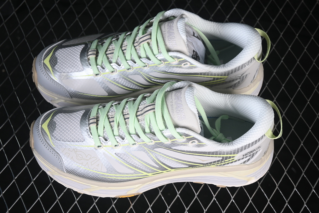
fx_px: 665
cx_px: 160
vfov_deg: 18.2
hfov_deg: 27.0
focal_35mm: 75
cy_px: 106
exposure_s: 1/80
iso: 160
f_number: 7.1
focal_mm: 50
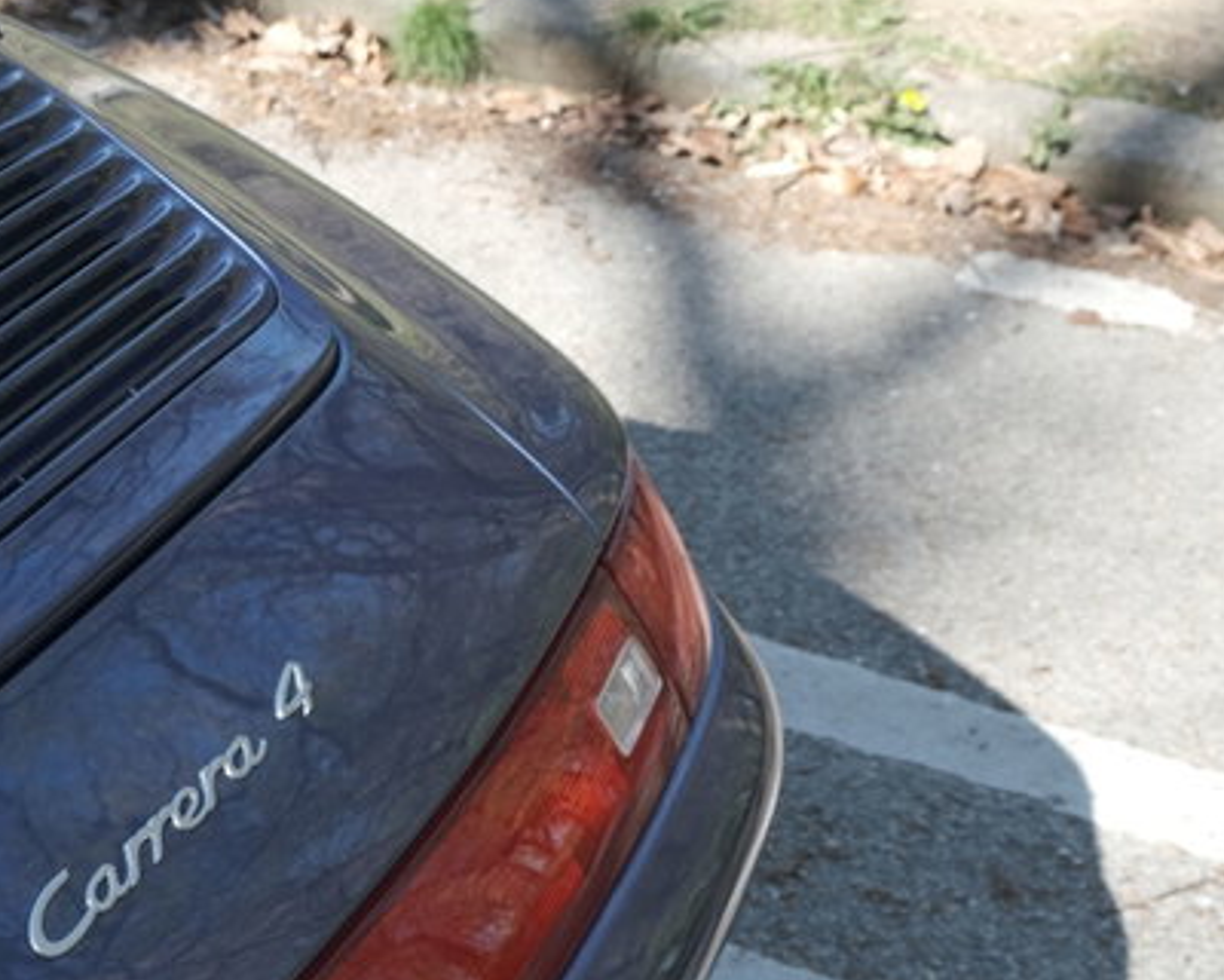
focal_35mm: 84
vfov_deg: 18.0
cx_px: -122
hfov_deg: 21.6
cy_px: 856
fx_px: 3043
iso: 320
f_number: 5
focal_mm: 23.3
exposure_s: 1/250
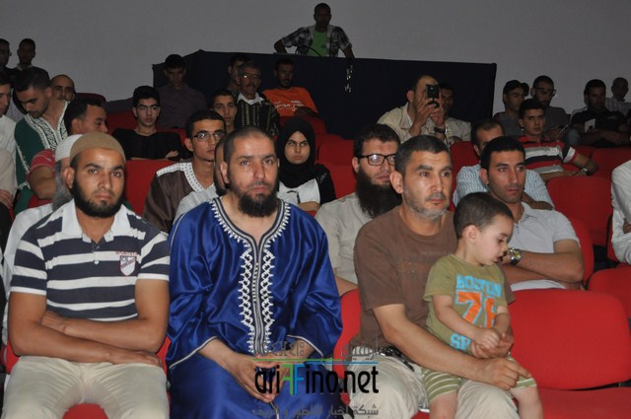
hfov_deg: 24.6
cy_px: 210
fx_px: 1444
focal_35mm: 82
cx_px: 316
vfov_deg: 16.5
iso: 800
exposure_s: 1/60
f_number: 5.6
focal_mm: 55
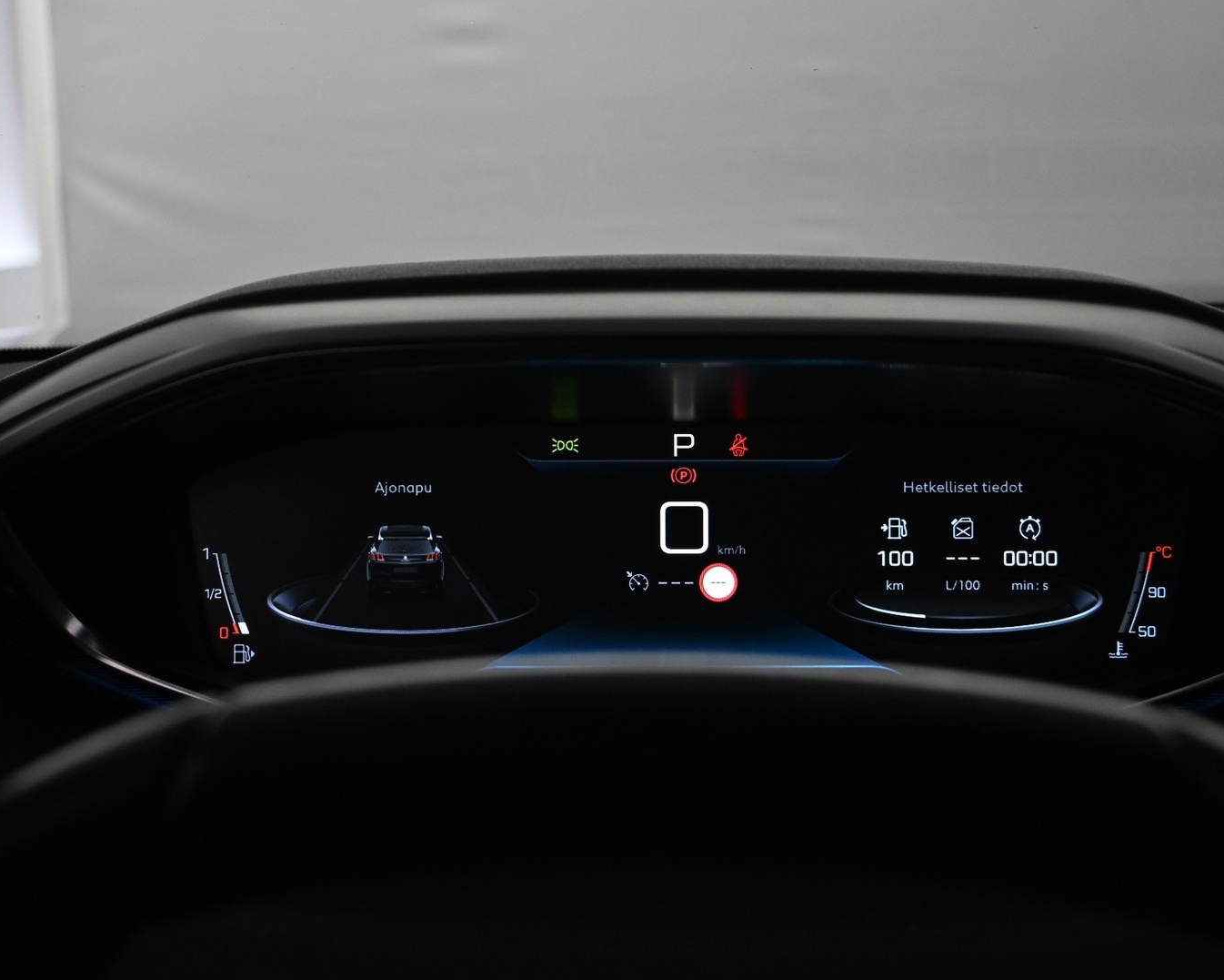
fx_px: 2210
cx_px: 667
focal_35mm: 61
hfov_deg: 30.9
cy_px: 490
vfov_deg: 25.0
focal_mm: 36
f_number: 5.3
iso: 1800
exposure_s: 1/125
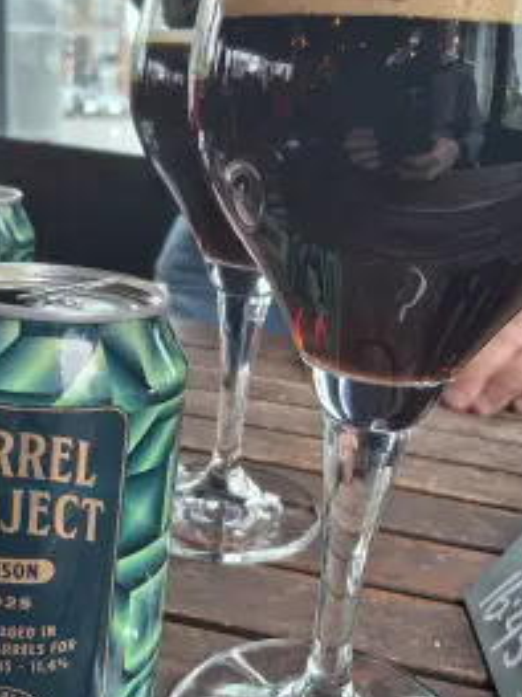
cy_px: 329
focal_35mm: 38
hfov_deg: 37.7
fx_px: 765
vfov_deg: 49.0
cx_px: 284
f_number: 1.8
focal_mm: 4.69
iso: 100
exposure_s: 1/100
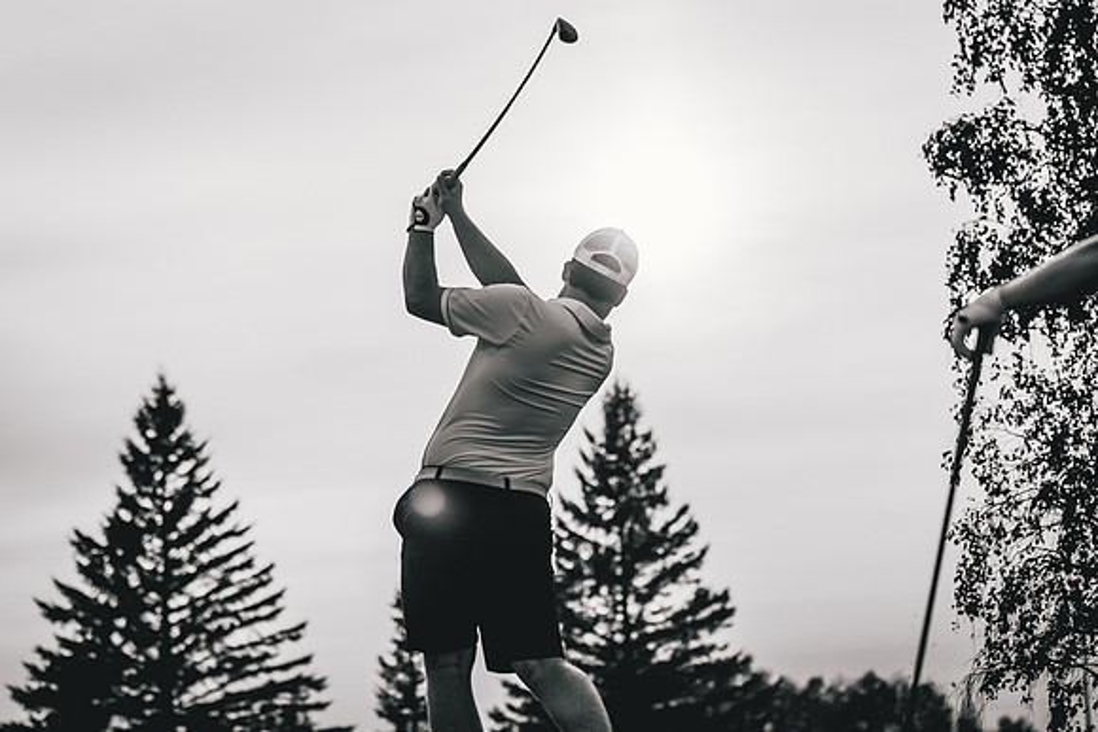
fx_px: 3661
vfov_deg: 11.4
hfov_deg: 17.1
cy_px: 366
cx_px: 549
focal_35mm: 120
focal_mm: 80
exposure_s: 1/8000
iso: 400
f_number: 2.8
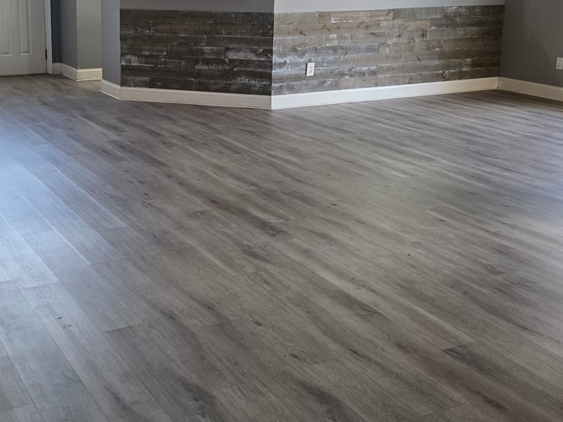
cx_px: 194
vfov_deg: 28.7
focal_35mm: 50
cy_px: 103
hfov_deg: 37.8
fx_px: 813
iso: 160
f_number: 1.7
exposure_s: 1/120
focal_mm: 6.3
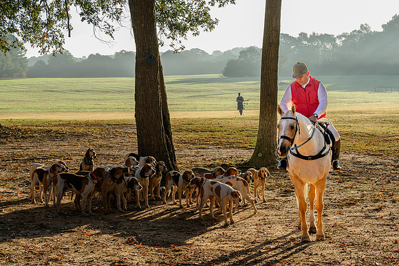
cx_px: 199
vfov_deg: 18.2
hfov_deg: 27.0
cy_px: 133
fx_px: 832
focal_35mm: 75
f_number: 8
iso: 200
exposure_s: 1/125
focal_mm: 50
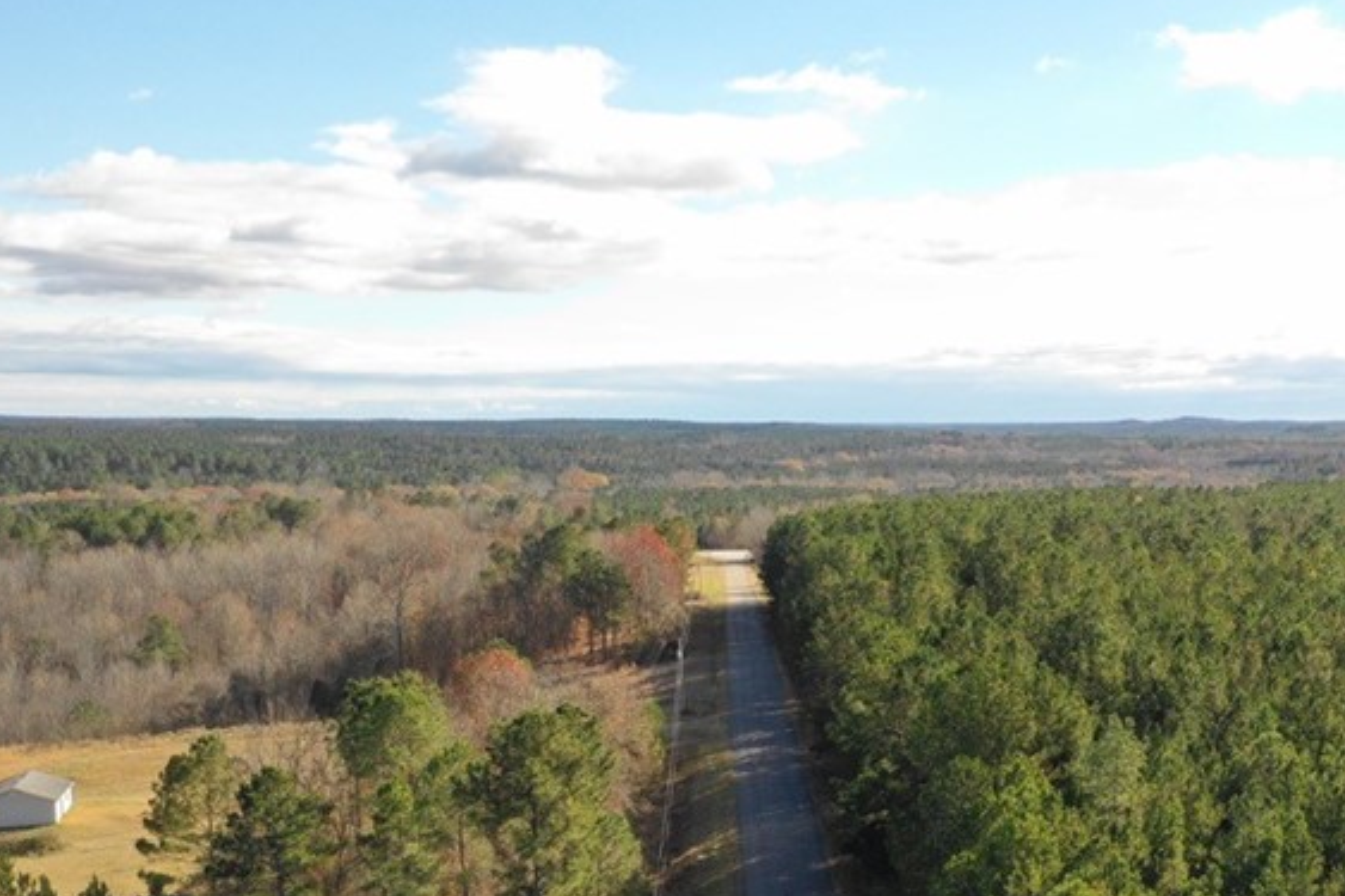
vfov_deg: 24.9
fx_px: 2017
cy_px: 625
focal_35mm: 54
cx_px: 1230
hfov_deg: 34.6
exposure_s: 1/320
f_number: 5.6
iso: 100
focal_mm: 10.26
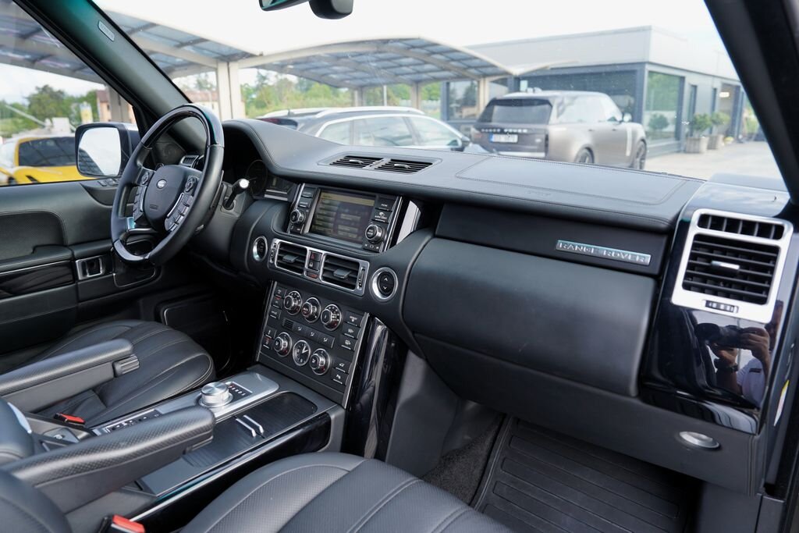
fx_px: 533
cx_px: 400
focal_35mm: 24
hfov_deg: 73.7
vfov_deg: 53.1
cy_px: 266
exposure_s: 1/60
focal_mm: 24
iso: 100
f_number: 4
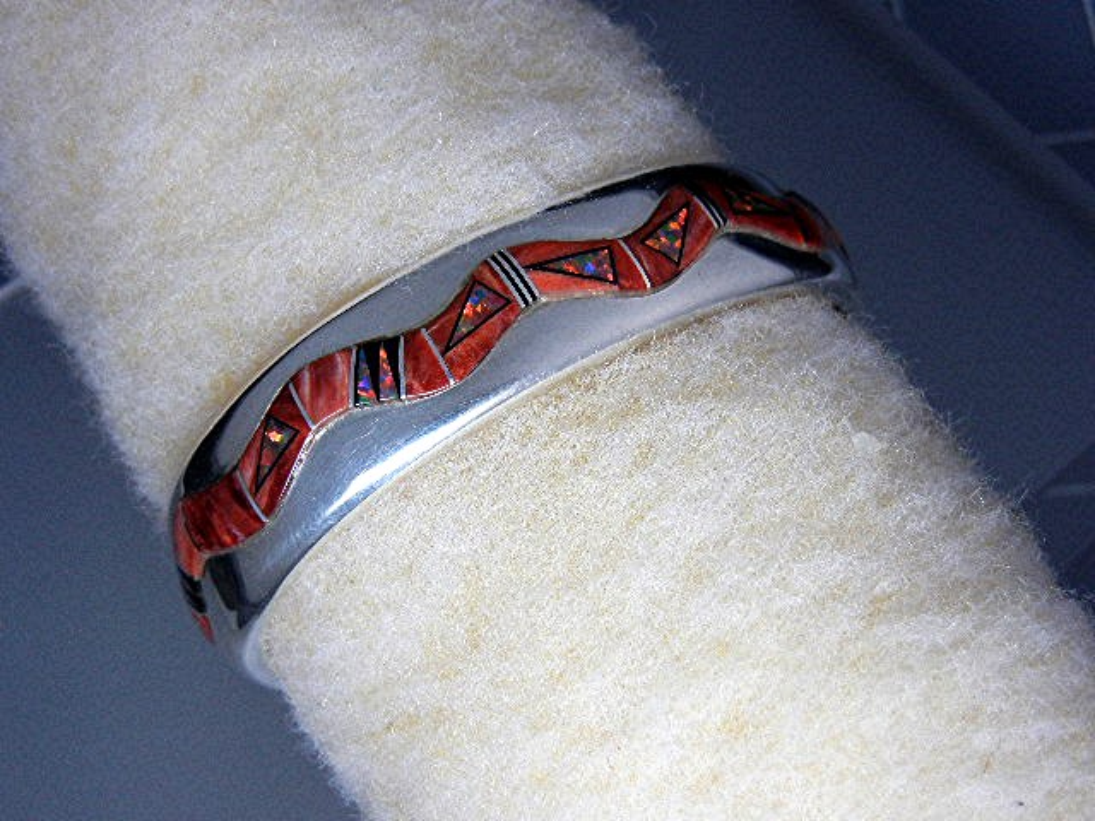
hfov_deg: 28.6
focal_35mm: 68
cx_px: 548
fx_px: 2151
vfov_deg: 21.6
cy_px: 410
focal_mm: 12.2
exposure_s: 1/60.8
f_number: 4.1
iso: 196
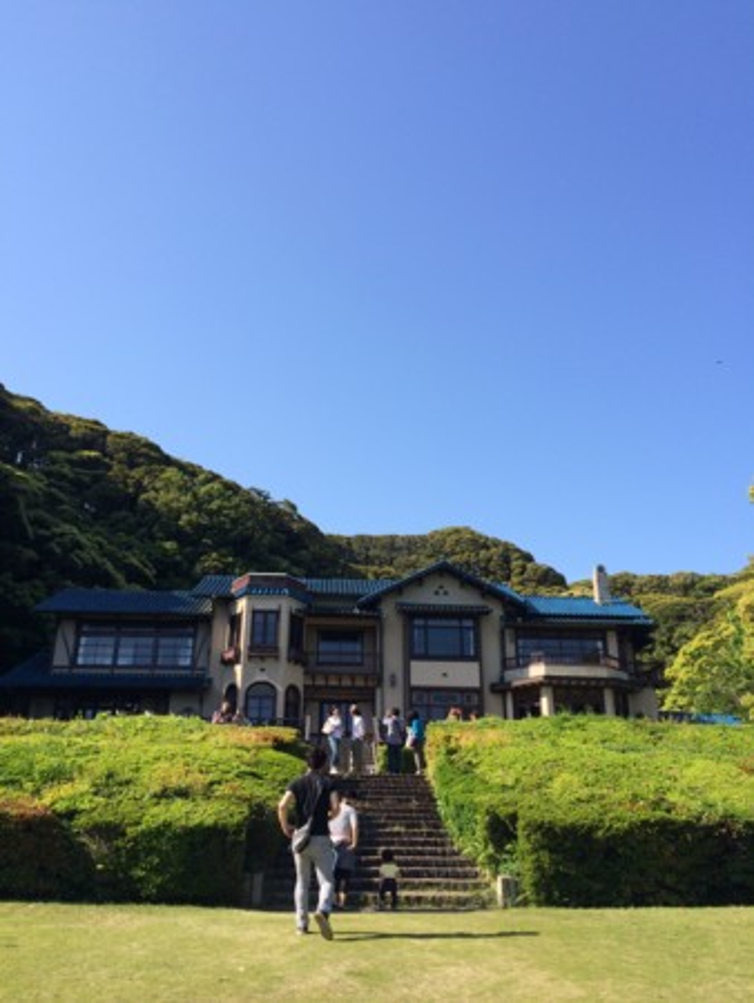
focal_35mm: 30
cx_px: 377
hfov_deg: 46.8
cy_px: 502
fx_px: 870
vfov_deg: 59.9
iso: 32
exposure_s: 1/1172
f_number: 2.2
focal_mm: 4.12
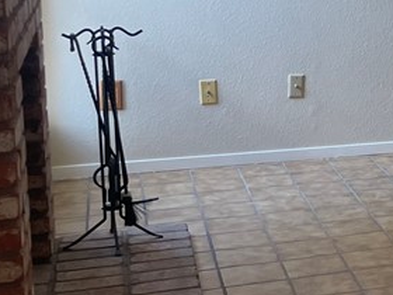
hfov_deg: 17.8
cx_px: 636
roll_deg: -1.4
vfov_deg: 15.5
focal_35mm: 95
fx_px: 1079
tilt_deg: -9.4
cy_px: 79
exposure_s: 1/120
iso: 100
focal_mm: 4.2
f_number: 1.6
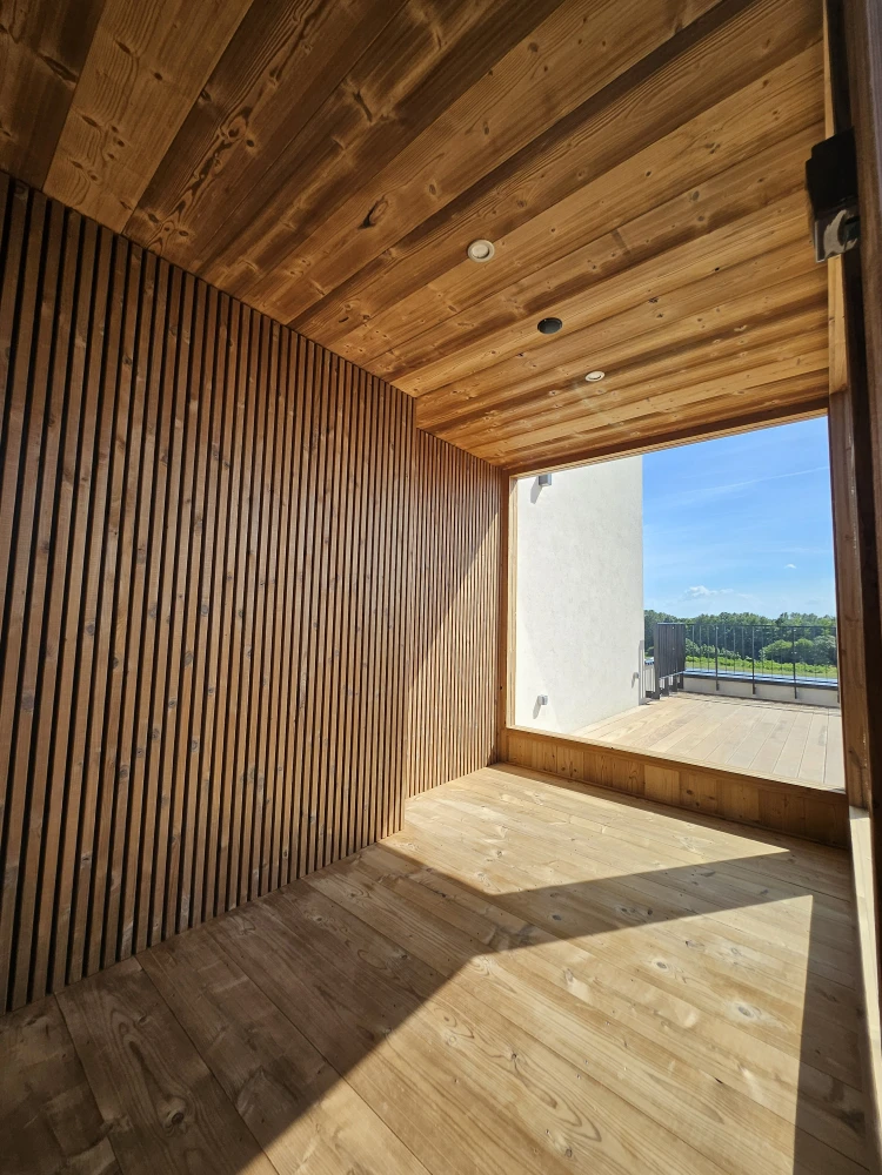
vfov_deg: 106.2
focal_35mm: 13
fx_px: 442
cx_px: 441
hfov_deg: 89.9
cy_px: 588
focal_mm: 1.74
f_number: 2.2
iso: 32
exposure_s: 1/588
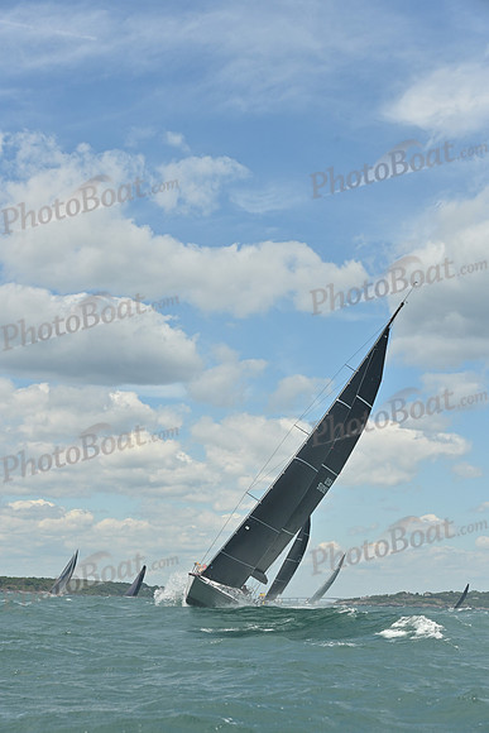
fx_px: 1425
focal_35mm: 70
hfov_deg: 19.5
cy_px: 366
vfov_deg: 28.8
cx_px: 244
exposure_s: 1/1250
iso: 250
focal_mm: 70
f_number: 7.1
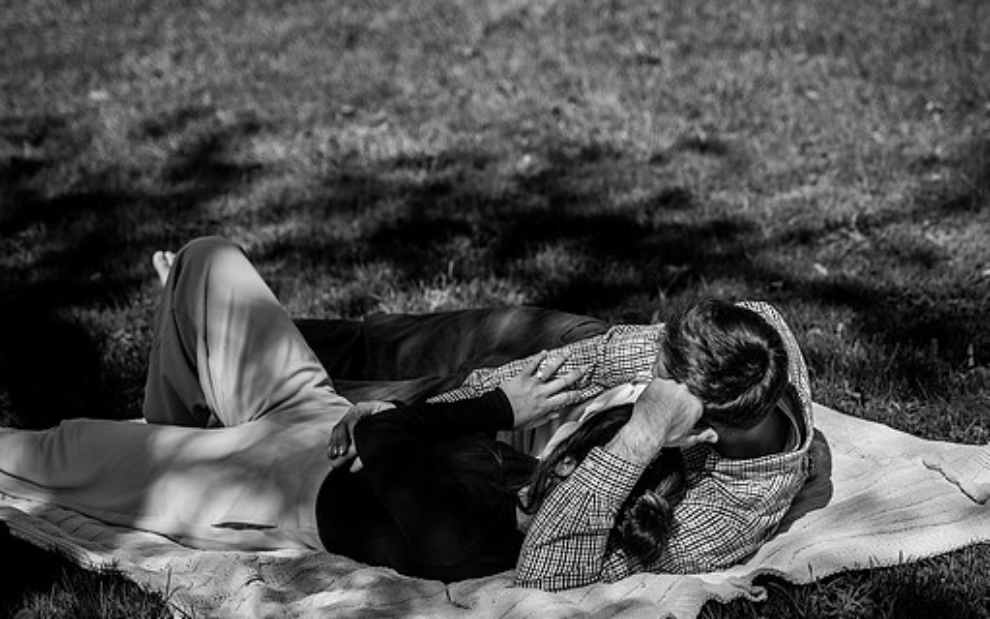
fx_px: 2671
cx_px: 573
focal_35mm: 99
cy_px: 372
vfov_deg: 13.2
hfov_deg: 21.0
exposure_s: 1/4000
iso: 110
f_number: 2.8
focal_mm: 70
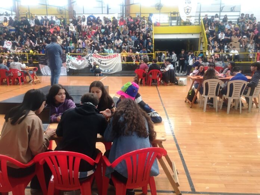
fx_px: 218
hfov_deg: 61.7
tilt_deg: -11.7
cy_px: 98
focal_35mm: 29
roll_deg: +0.0
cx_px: 130
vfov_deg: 48.2
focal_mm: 4.15
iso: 32
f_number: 2.2
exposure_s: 1/33
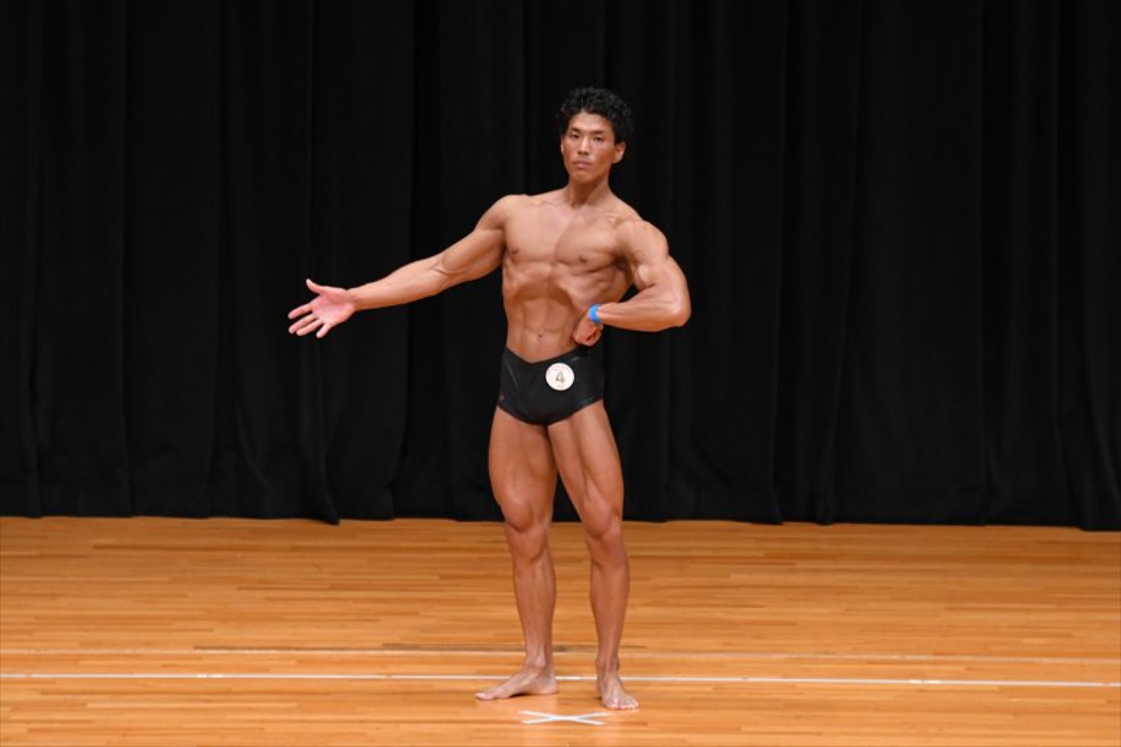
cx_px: 560
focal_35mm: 270
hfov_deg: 7.6
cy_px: 374
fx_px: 8404
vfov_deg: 5.1
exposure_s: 1/400
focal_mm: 180
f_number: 5.6
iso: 3200
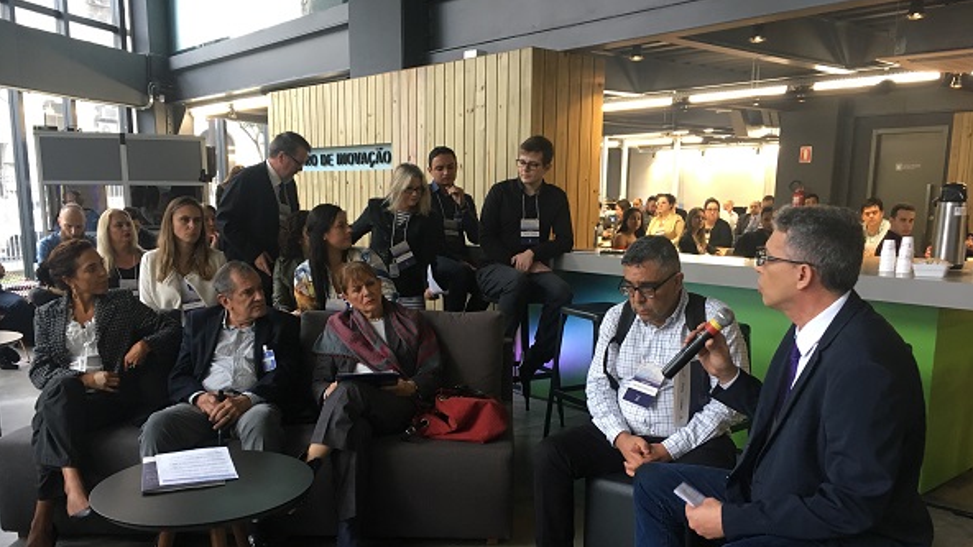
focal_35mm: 32
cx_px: 482
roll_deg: -0.9
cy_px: 353
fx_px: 826
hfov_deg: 61.0
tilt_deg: -11.4
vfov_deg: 36.4
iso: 100
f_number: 2.2
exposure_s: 1/30
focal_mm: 4.15
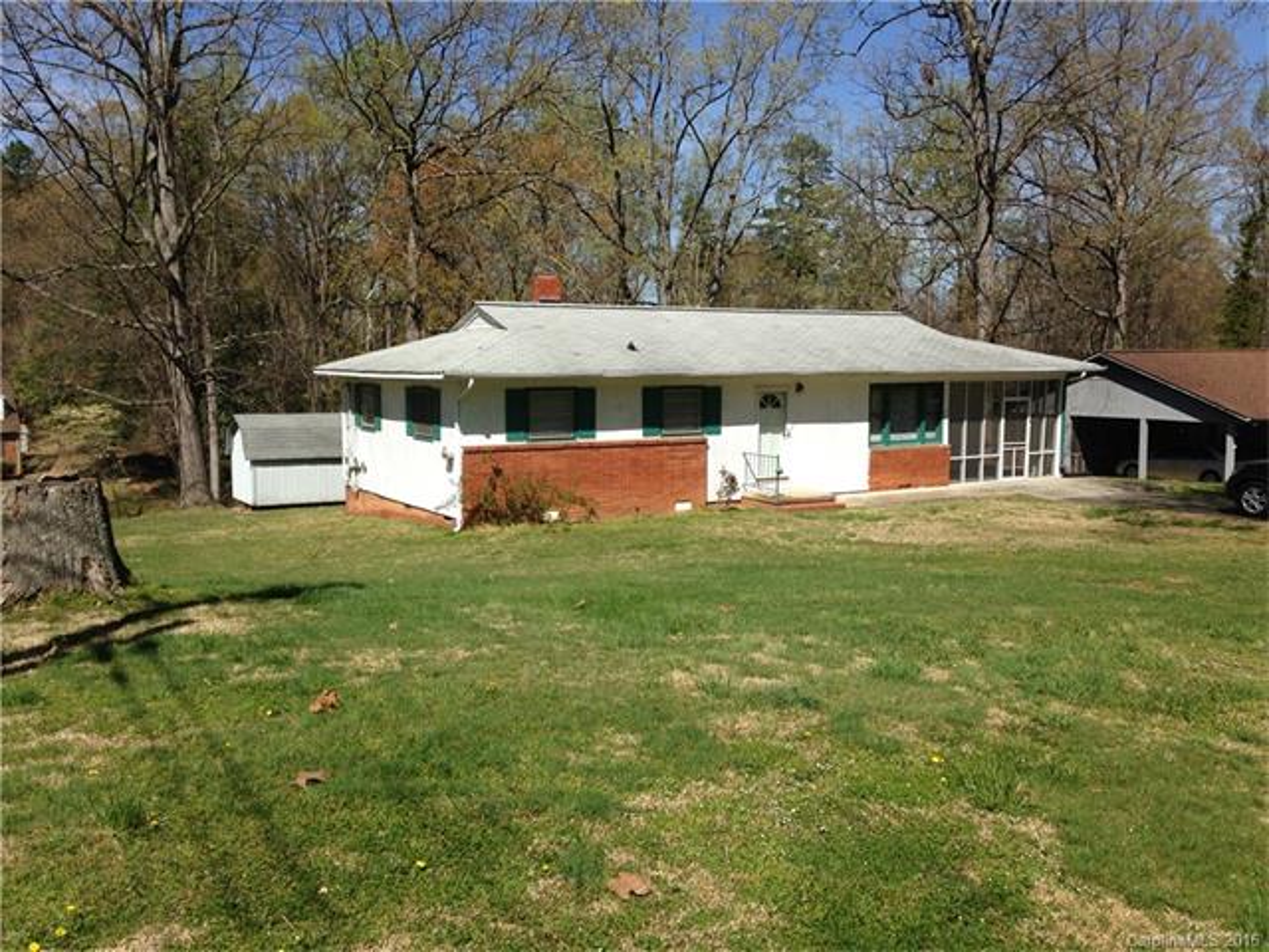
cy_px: 476
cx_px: 634
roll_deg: -0.3
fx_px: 1210
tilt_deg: -4.8
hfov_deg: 55.4
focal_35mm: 33
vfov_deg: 42.9
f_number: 2.4
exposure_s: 1/1938
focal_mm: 4.12
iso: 50
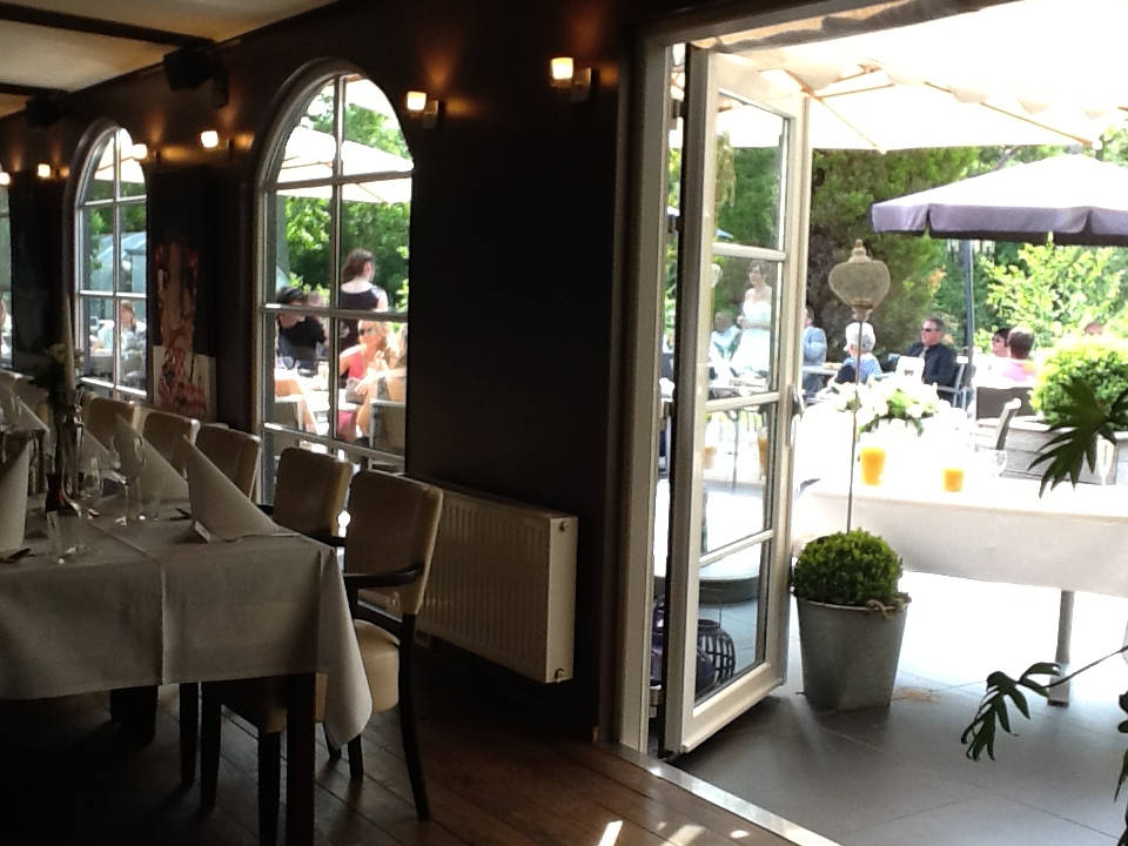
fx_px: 1434
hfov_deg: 42.9
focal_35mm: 44
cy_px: 423
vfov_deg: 32.9
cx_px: 564
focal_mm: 2.03
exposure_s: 1/100
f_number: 2.4
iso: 50
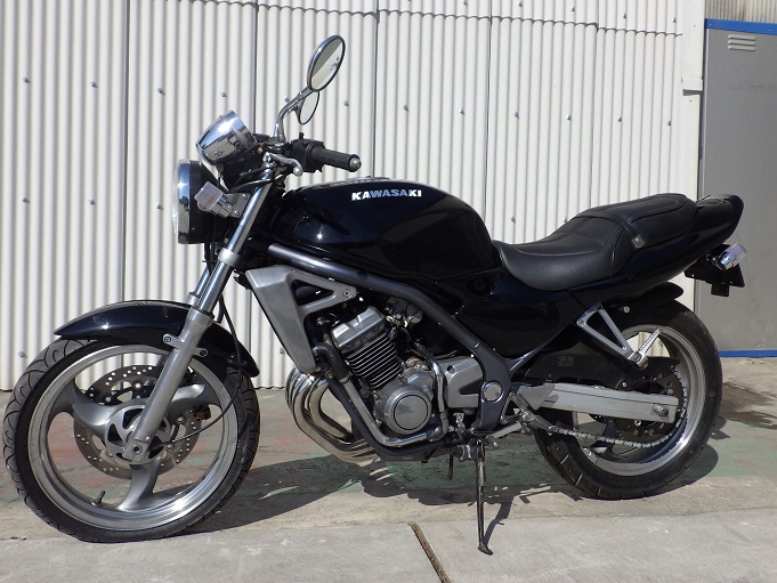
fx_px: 651
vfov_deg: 48.2
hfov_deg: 61.7
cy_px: 286
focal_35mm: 29
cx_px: 386
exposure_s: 1/1250
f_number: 4.2
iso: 125
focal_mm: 5
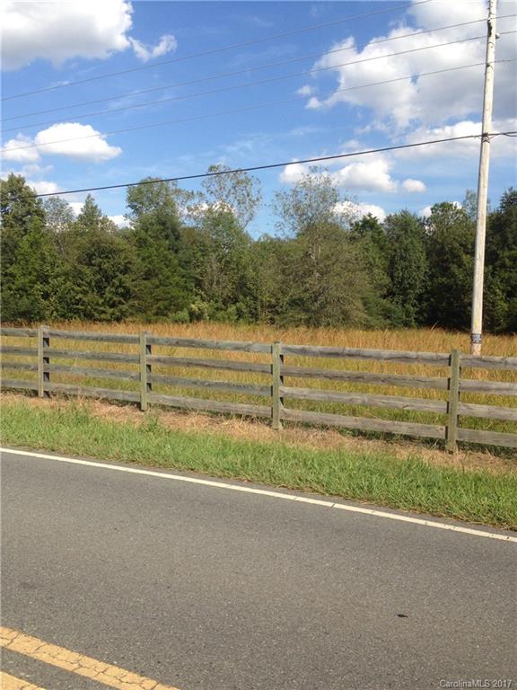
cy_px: 345
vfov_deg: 55.4
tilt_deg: +0.6
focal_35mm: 33
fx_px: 657
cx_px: 258
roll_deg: -0.7
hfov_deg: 42.9
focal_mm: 4.12
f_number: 2.4
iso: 50
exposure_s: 1/1427
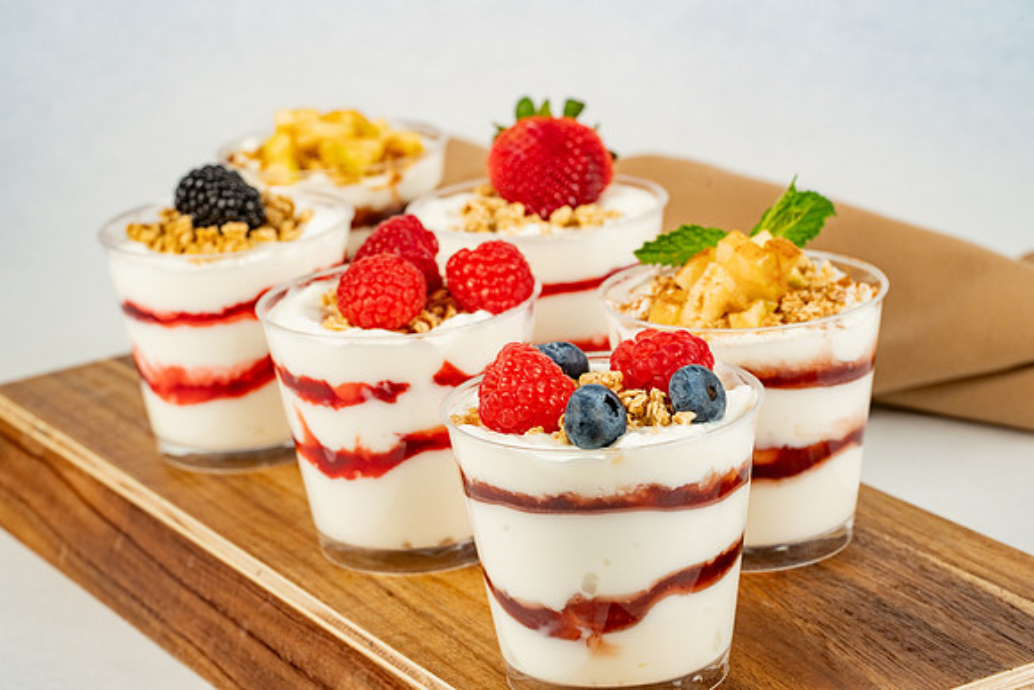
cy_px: 345
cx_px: 517
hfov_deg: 22.6
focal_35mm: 90
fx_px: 2585
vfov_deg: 15.2
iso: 800
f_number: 11
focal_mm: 90
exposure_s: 1/200
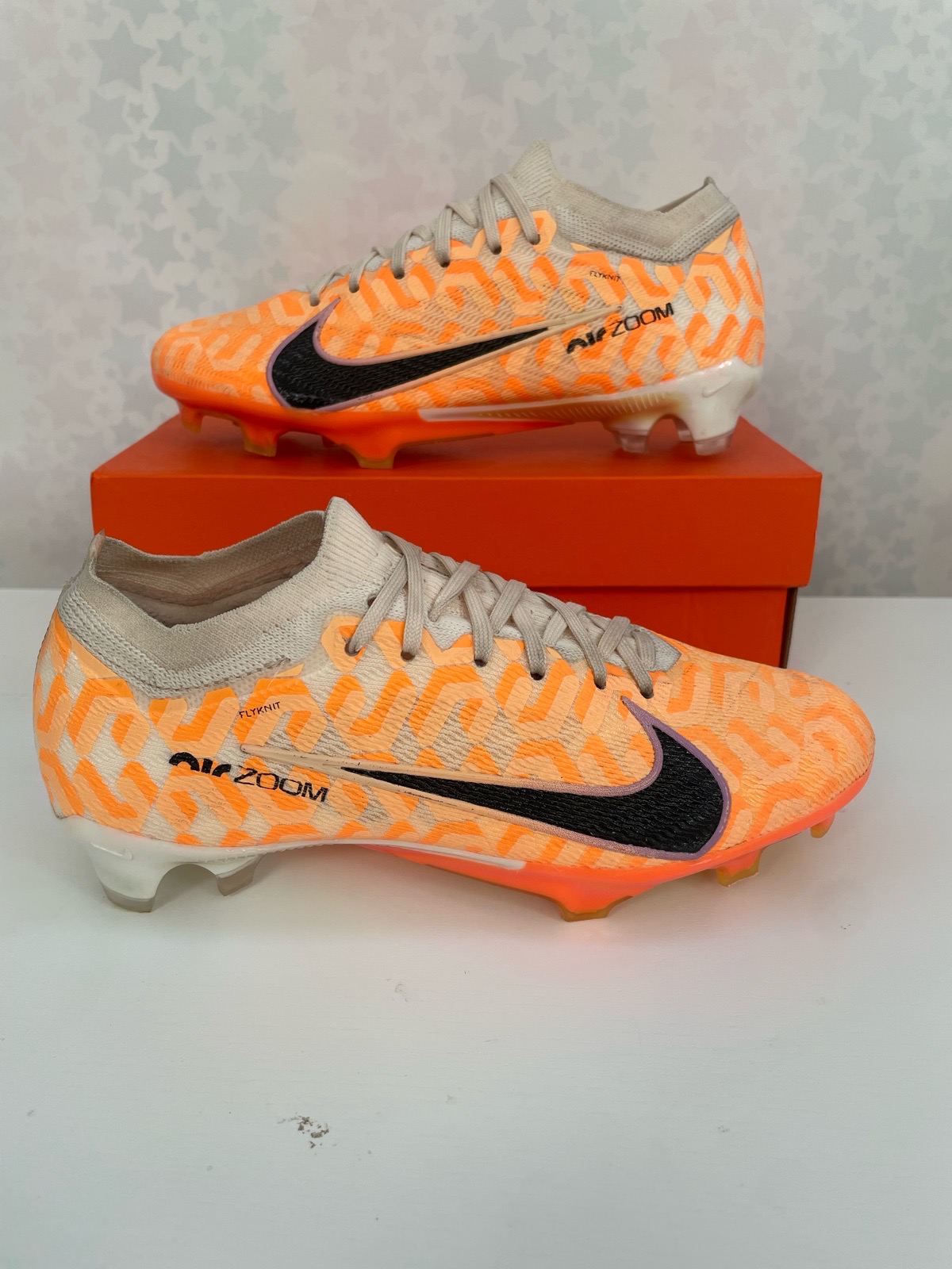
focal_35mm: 26
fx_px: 953
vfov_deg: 67.3
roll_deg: +0.7
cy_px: 634
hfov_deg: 53.1
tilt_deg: -21.4
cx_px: 476
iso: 50
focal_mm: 4.2
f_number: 1.6
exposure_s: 1/121
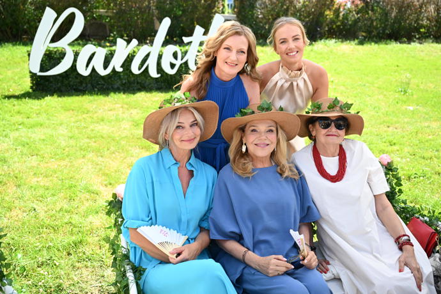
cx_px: 220
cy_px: 147
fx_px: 410
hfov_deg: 56.5
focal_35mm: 34
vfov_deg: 39.4
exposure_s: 1/800
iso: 400
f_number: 3.5
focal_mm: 33.5
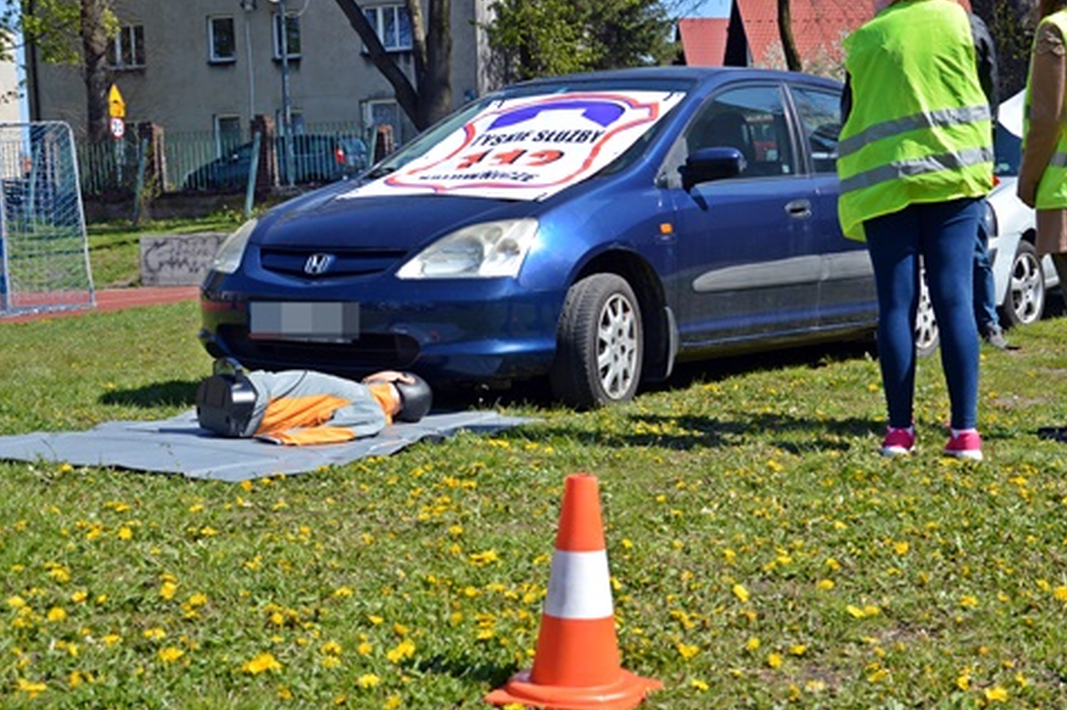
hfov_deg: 33.2
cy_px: 343
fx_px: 1778
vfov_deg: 22.6
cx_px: 676
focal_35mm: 60
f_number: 8
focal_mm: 30
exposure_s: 1/250
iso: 100
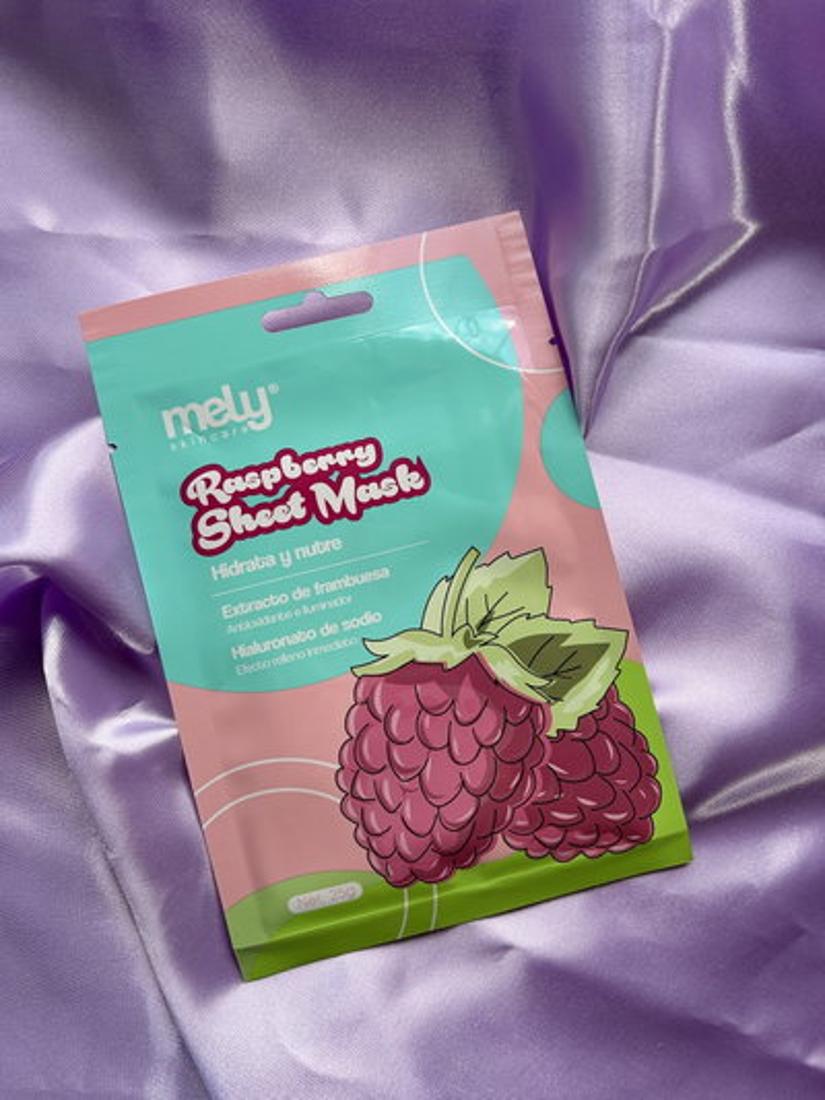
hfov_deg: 53.1
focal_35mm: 26
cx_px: 412
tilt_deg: -81.4
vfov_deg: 67.3
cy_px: 550
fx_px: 826
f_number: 1.5
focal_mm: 5.7
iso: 50
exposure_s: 1/445
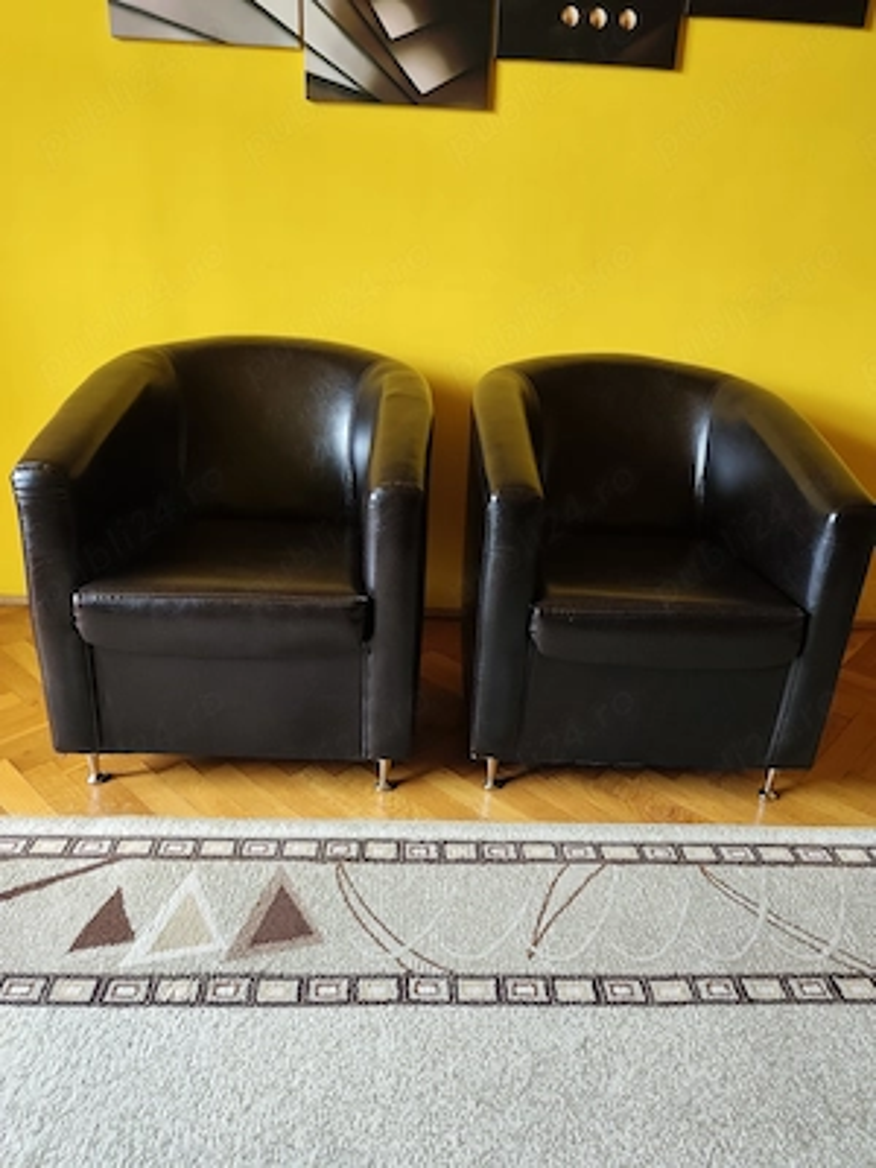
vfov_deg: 73.9
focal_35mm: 23
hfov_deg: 58.9
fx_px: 776
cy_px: 584
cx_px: 438
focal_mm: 6.19
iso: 1000
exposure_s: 1/26.4
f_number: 1.65
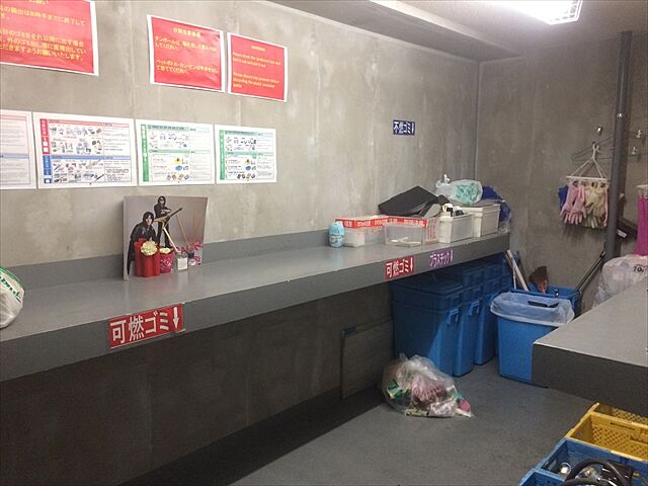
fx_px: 543
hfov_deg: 61.7
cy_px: 243
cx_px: 324
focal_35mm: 29
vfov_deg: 48.2
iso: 125
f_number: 2.2
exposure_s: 1/30
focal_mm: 4.15
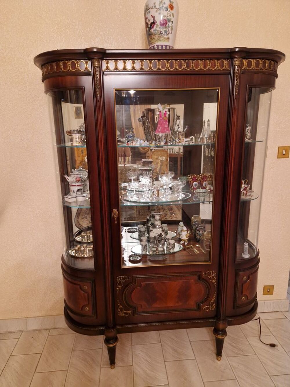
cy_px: 194
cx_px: 145
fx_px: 257
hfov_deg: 58.9
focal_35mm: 23
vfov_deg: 73.9
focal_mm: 5.4
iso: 500
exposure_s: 1/25
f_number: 1.8
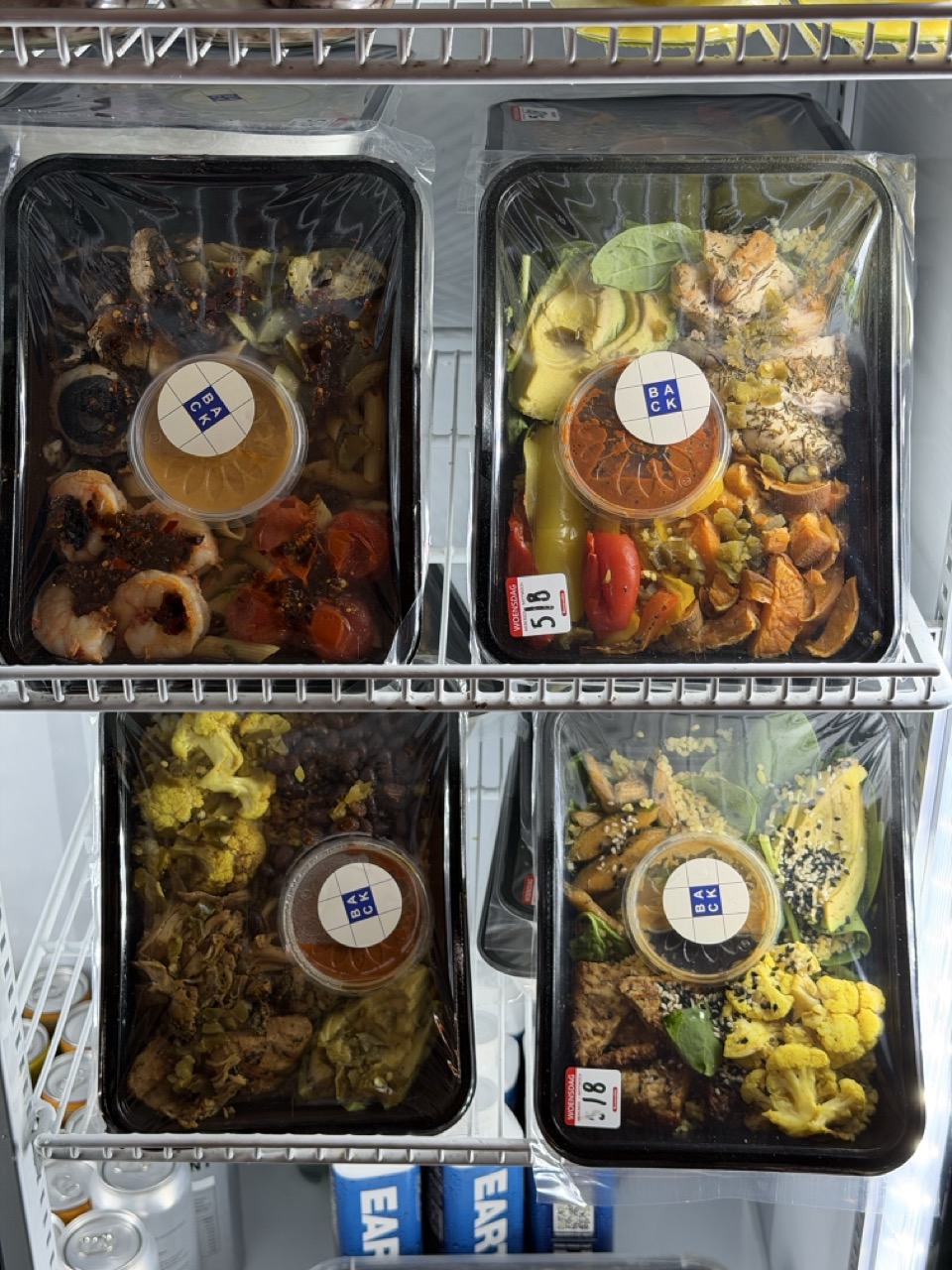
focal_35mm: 48
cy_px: 635
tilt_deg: -28.0
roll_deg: -0.3
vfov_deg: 39.7
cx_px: 476
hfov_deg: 30.3
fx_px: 1760
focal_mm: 6.76
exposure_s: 1/50
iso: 125
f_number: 1.78
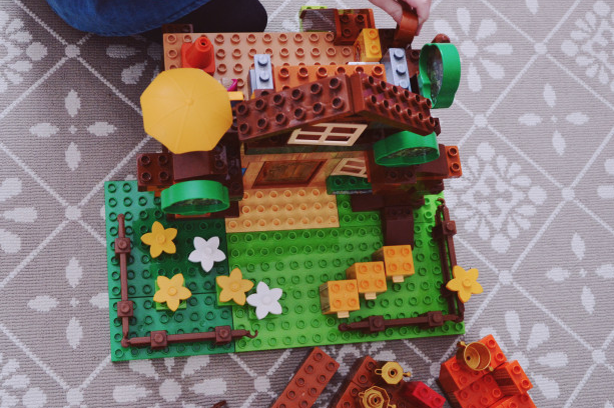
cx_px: 248
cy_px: 184
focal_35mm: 47
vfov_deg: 28.6
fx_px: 801
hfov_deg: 41.8
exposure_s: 1/15
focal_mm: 24
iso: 1250
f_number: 3.8
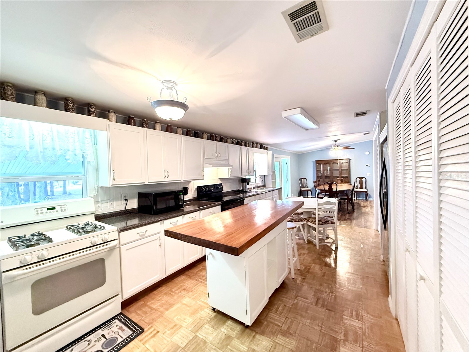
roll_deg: +1.7
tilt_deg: -0.9
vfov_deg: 85.7
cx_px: 234
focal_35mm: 14
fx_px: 190
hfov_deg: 102.1
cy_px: 176
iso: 640
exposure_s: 1/60
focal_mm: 2.22
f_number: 2.2
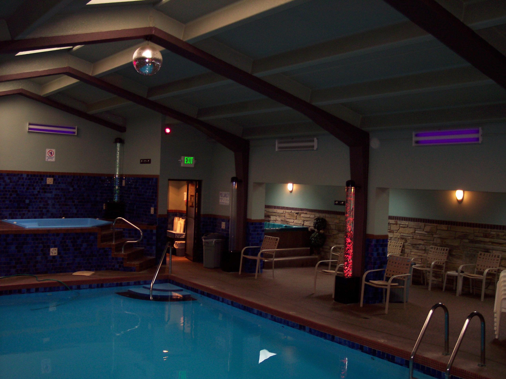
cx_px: 253
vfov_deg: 37.7
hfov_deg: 49.0
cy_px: 190
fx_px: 555
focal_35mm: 38
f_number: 2.8
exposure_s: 1/30
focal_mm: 8
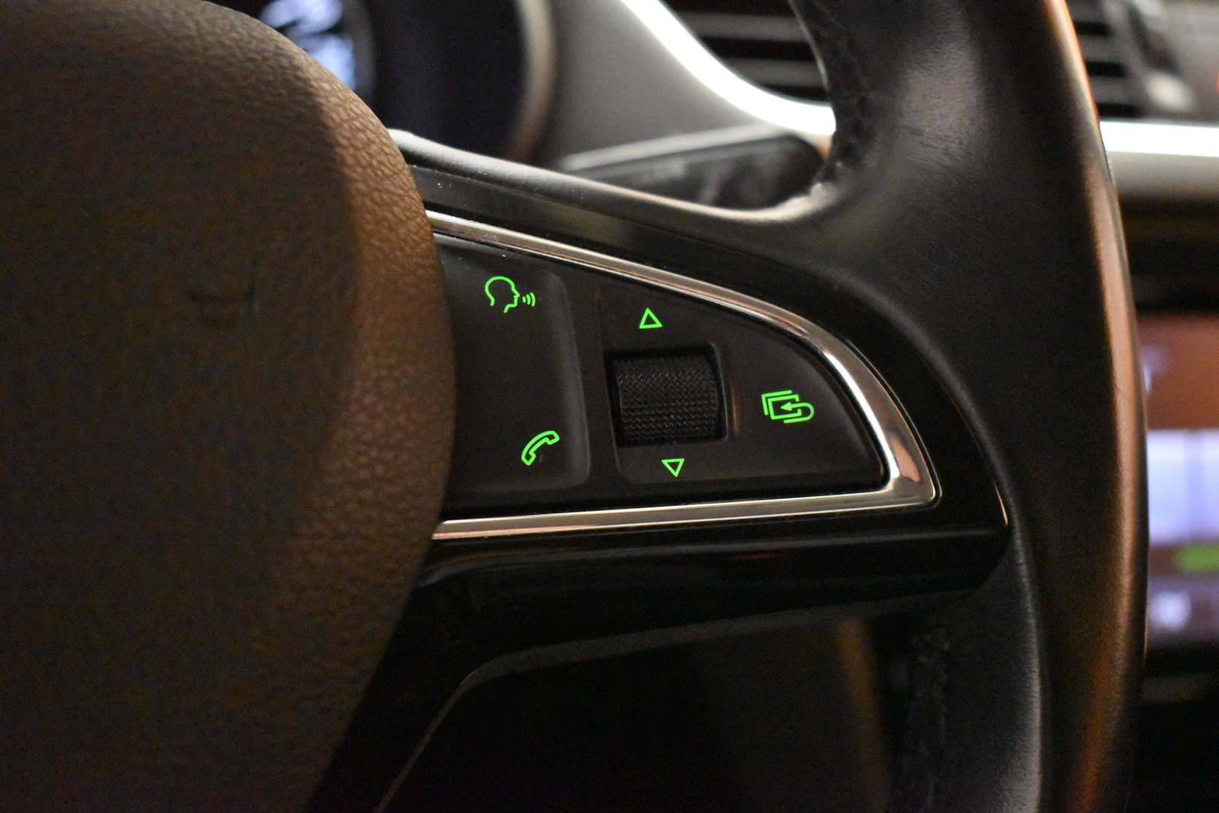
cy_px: 406
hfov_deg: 36.9
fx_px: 1828
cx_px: 610
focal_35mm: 54
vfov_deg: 25.1
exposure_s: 1/60
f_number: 4.8
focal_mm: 36
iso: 14400
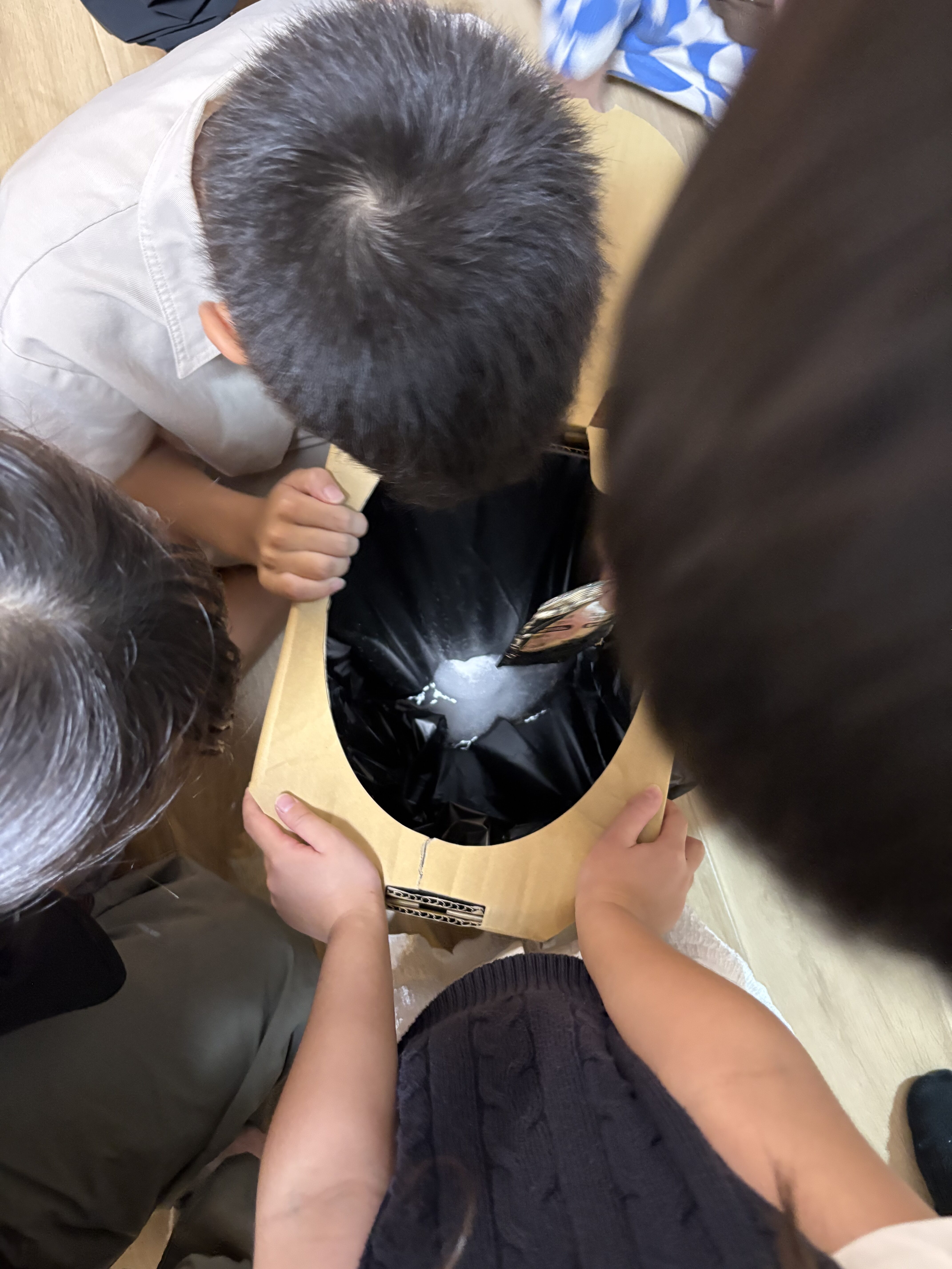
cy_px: 634
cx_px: 476
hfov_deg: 53.1
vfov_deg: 67.3
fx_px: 953
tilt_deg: -83.0
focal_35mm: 26
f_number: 1.6
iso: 640
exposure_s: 1/34
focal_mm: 5.96
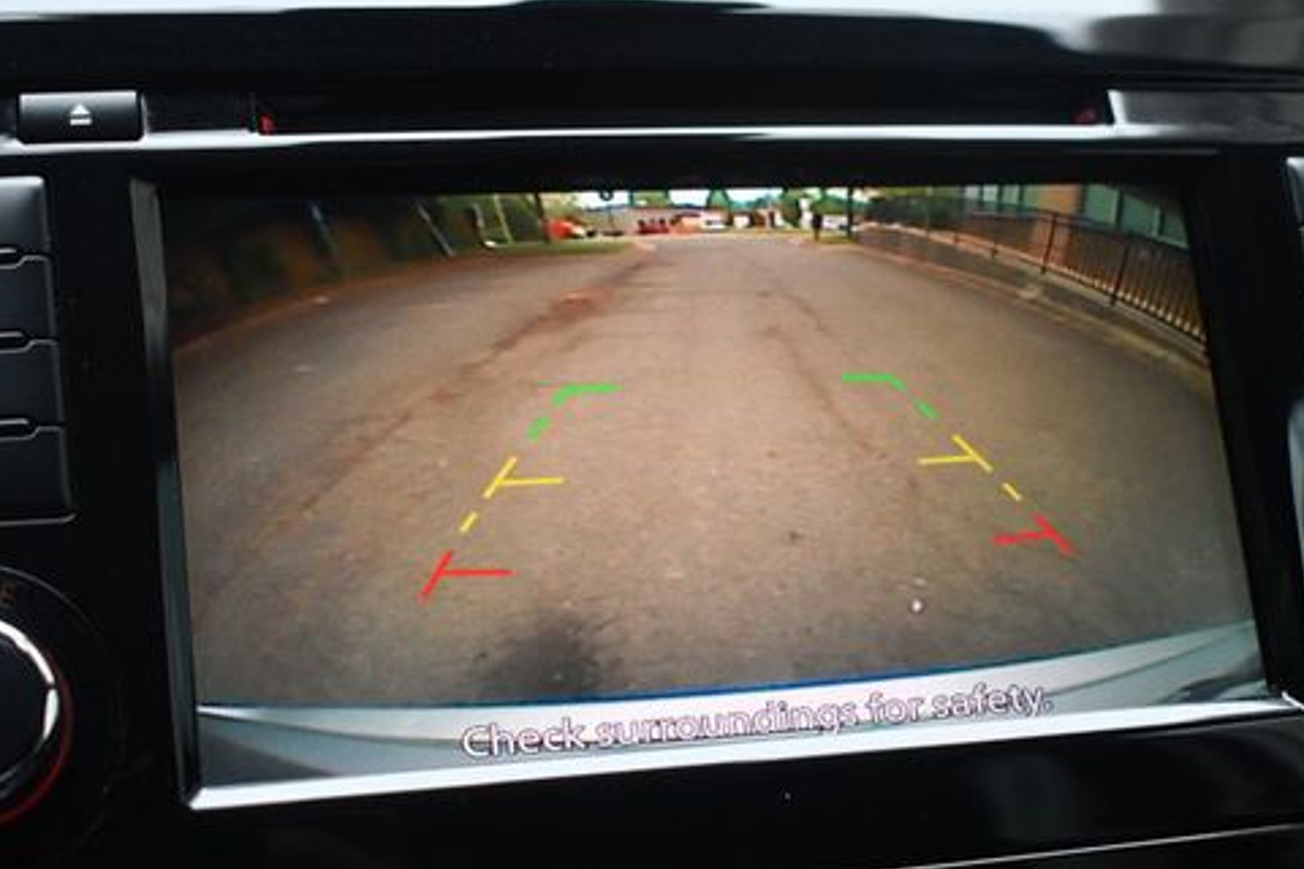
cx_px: 668
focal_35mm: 64
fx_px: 2318
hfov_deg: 31.4
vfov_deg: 21.2
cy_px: 475
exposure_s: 1/125
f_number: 4.5
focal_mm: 32
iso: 1100
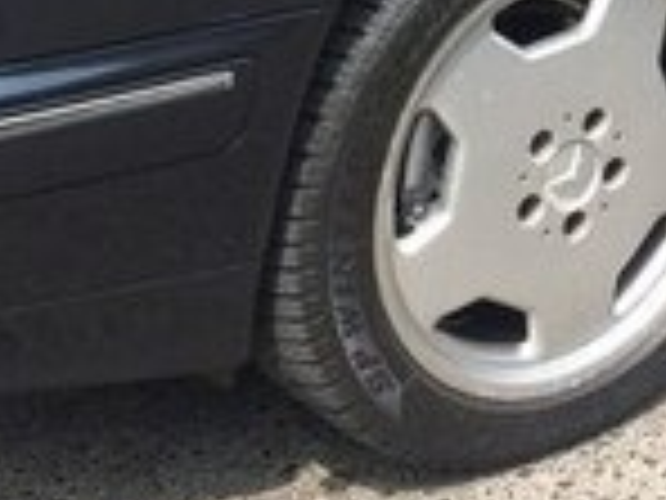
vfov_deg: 11.1
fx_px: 2482
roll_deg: -2.0
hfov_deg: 14.9
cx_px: 724
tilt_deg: -17.7
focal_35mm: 129
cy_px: -200
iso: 32
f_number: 2.2
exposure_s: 1/892
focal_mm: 4.15
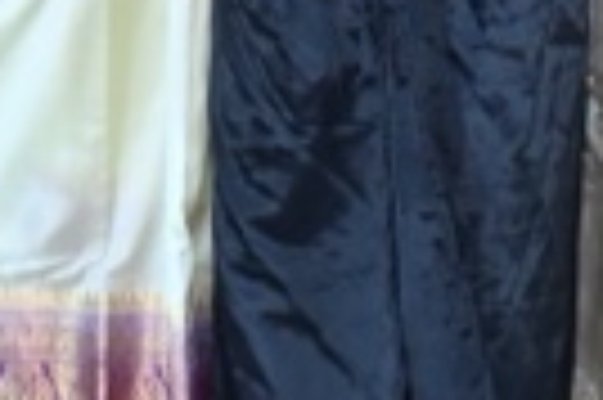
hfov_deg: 7.7
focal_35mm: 269
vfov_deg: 4.9
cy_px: -584
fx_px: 4500
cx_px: 454
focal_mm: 36
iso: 1000
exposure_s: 1/160
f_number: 6.3
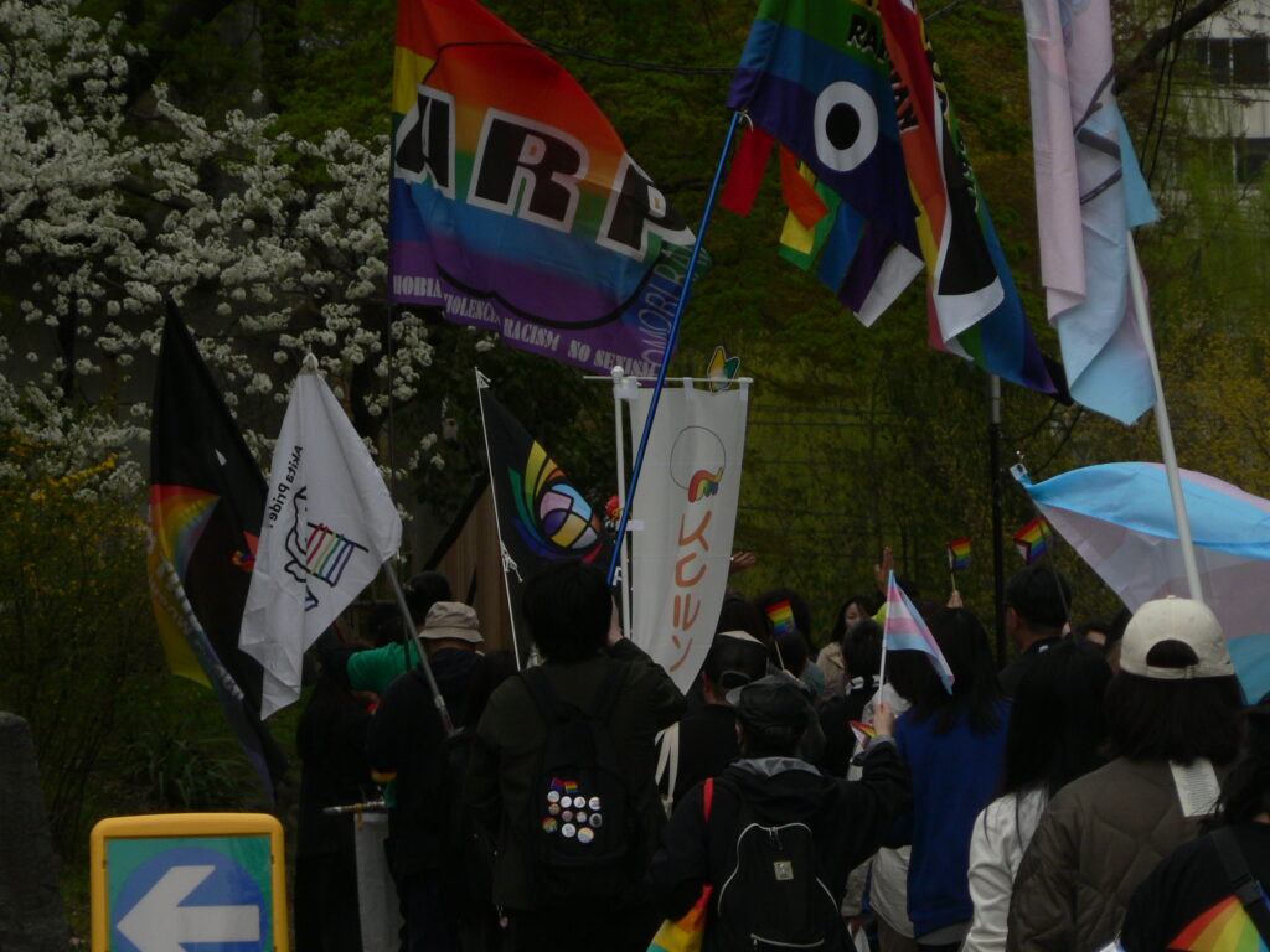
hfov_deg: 8.8
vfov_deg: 6.6
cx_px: 635
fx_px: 8292
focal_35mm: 226
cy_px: 476
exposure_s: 1/1000
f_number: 3.3
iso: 100
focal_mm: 37.7
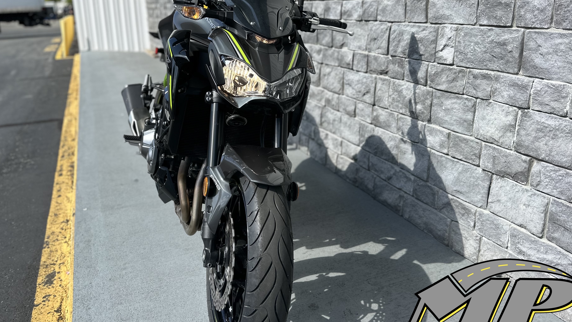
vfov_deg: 40.1
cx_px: 270
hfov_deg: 66.0
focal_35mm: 29
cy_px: 134
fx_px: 440
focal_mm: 6.86
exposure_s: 1/2809
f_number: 1.78
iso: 80
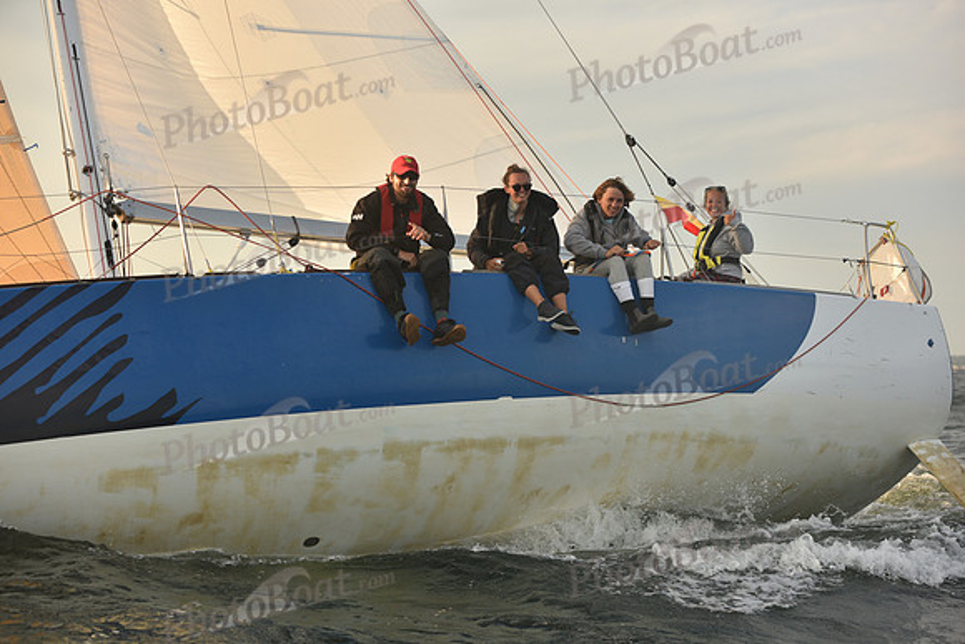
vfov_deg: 19.5
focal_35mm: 70
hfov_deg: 28.8
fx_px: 1877
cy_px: 322
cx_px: 482
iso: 250
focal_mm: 70
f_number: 4.5
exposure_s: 1/640
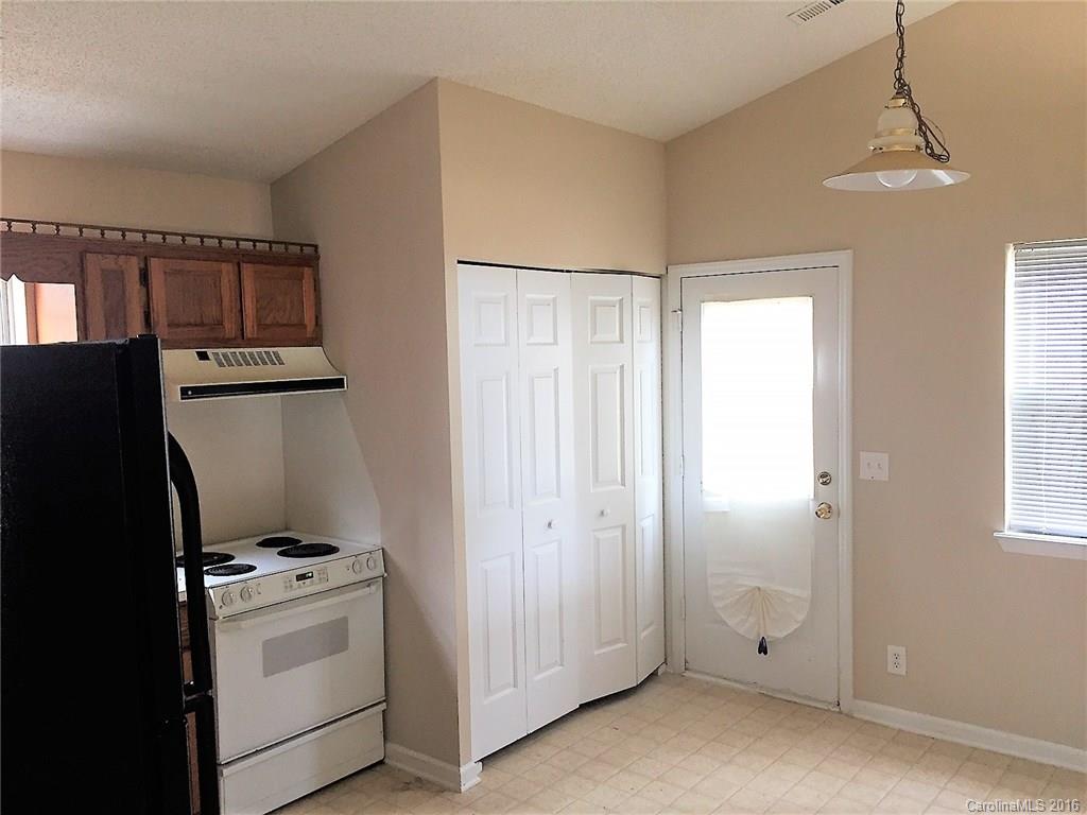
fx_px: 911
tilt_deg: -4.3
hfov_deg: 61.7
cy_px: 408
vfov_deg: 48.2
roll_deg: +0.2
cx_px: 544
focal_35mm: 29
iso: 125
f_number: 2.2
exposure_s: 1/30
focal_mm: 4.15
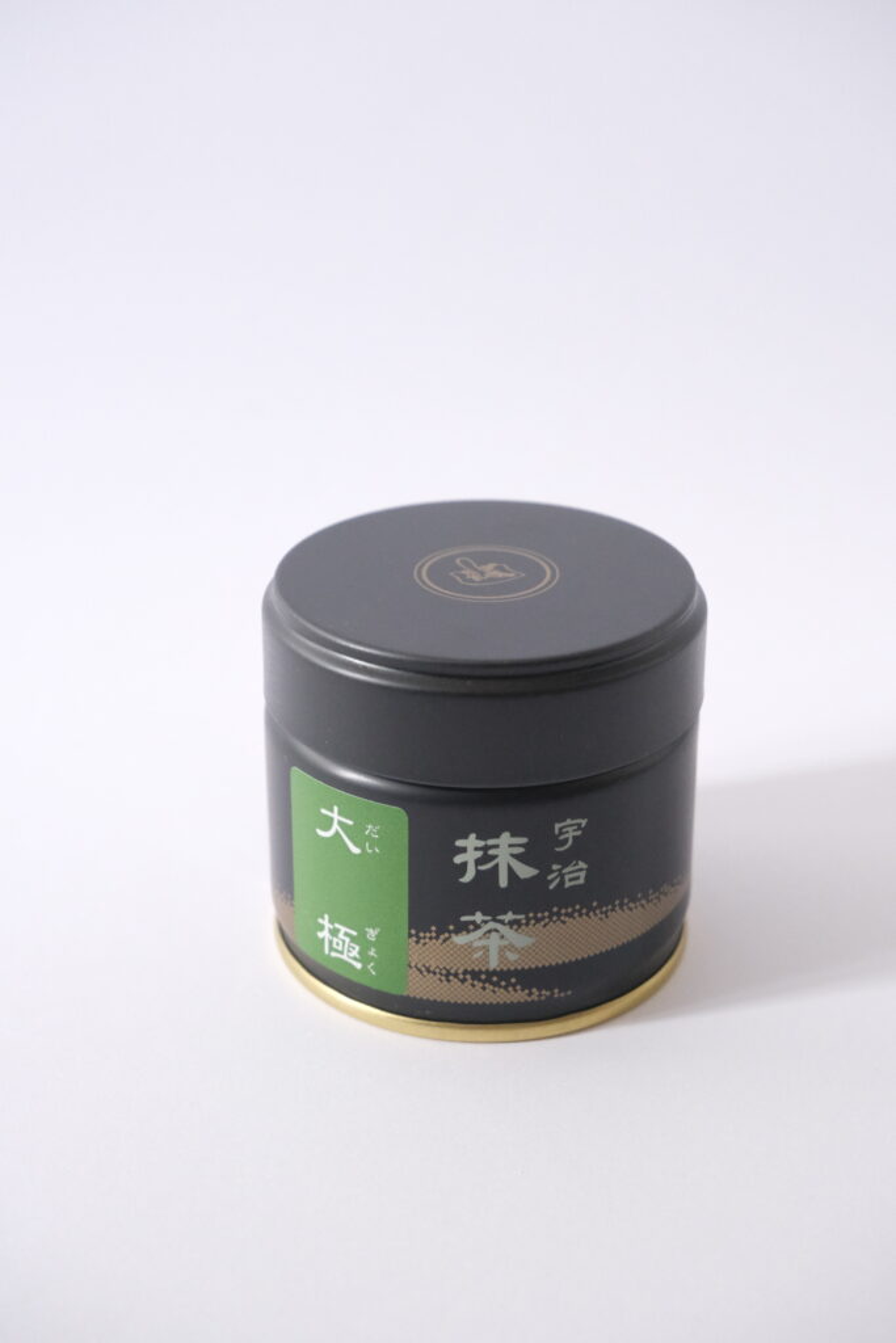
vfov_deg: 35.6
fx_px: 2090
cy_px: 672
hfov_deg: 24.2
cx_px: 448
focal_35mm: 56
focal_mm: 37.4
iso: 6400
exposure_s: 1/60
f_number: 5.2
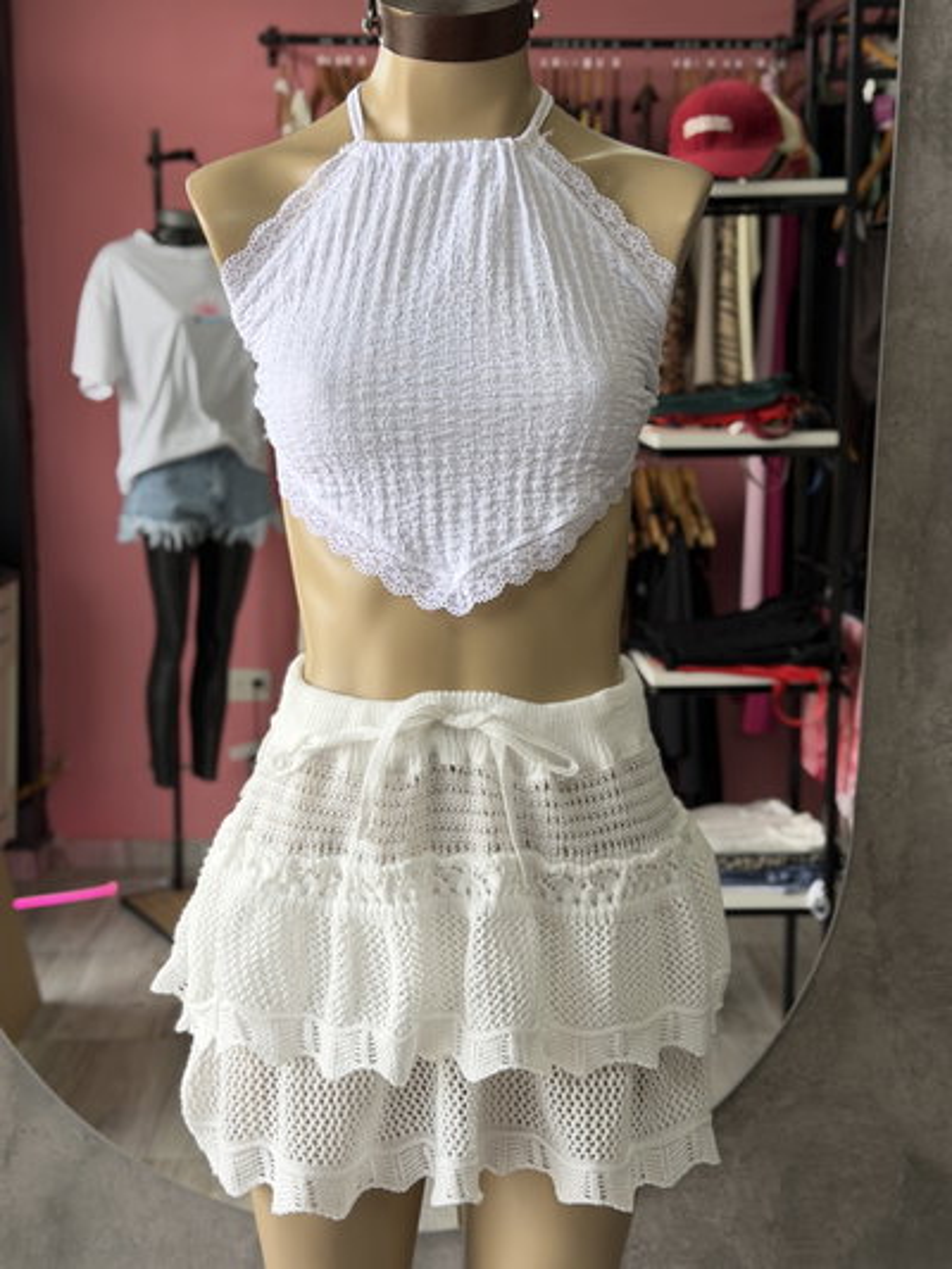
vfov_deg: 39.6
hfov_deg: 30.3
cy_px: 634
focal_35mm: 48
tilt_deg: -10.6
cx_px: 476
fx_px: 1759
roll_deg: +0.0
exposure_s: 1/371
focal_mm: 6.76
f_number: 1.78
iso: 64
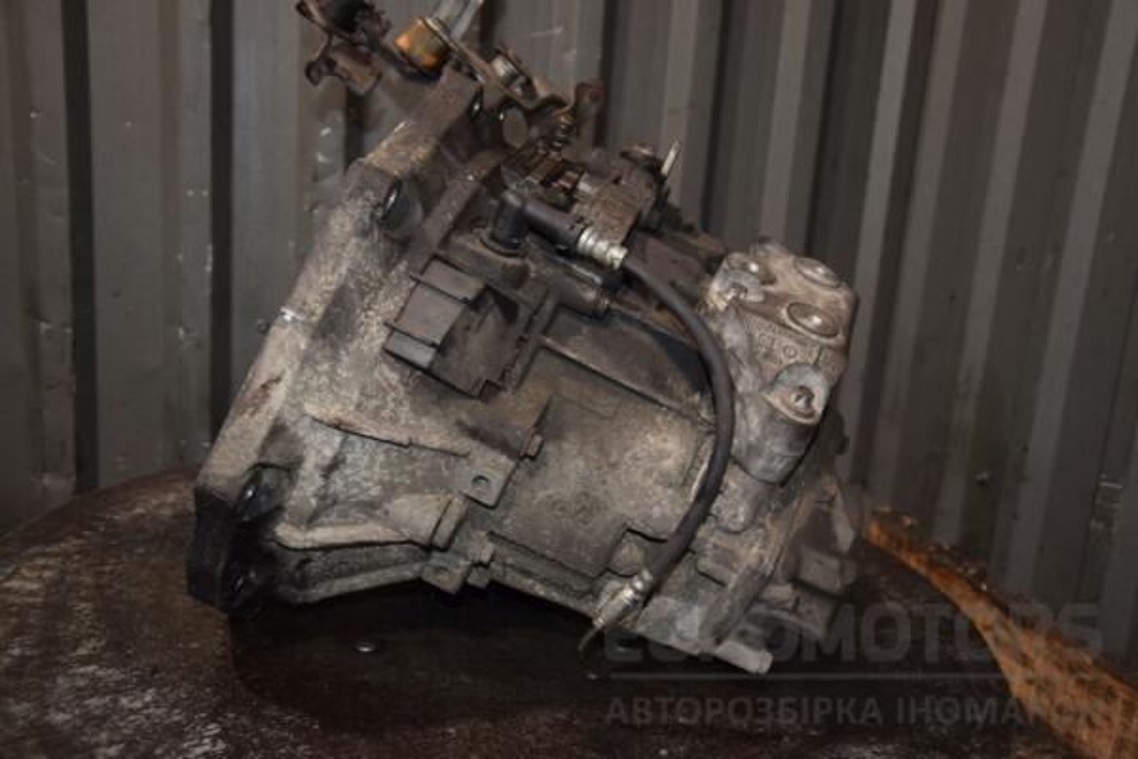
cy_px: 380
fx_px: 1233
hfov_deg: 49.6
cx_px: 569
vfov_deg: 34.2
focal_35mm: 39
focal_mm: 26
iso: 800
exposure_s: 1/60
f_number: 5
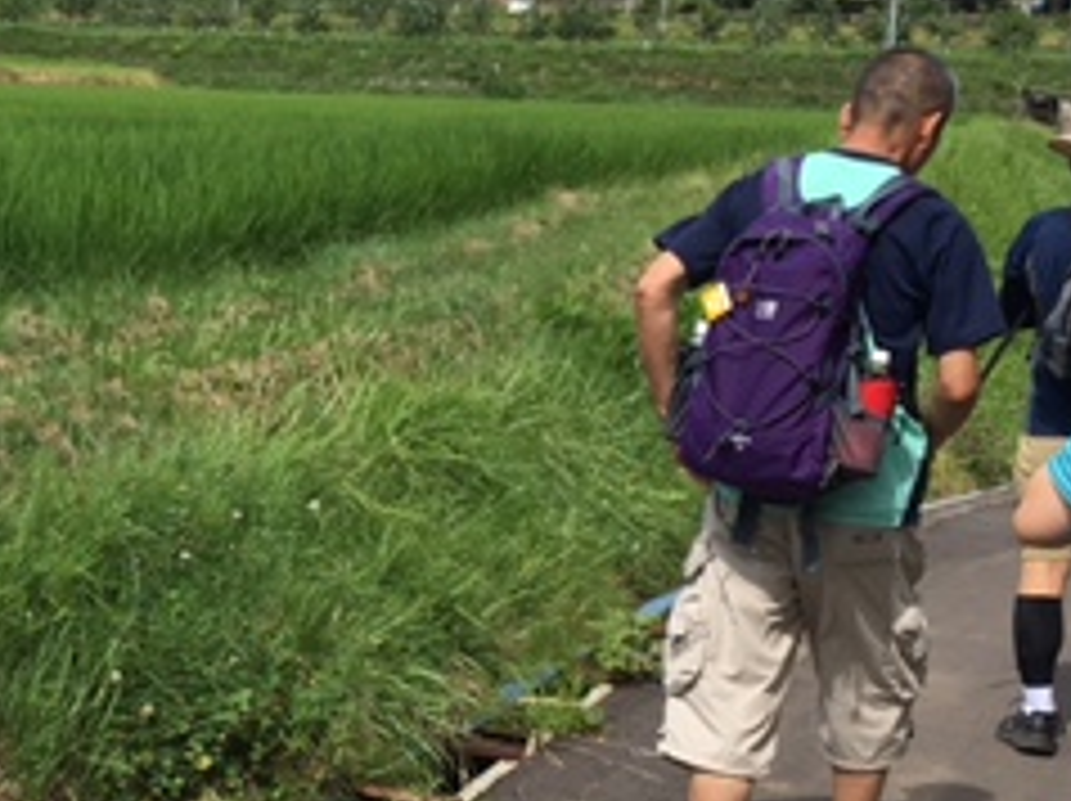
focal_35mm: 78
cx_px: 104
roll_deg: -2.5
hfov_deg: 24.3
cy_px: 562
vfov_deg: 18.8
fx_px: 2411
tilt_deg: -11.3
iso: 25
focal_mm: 4.15
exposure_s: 1/1451
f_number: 2.2
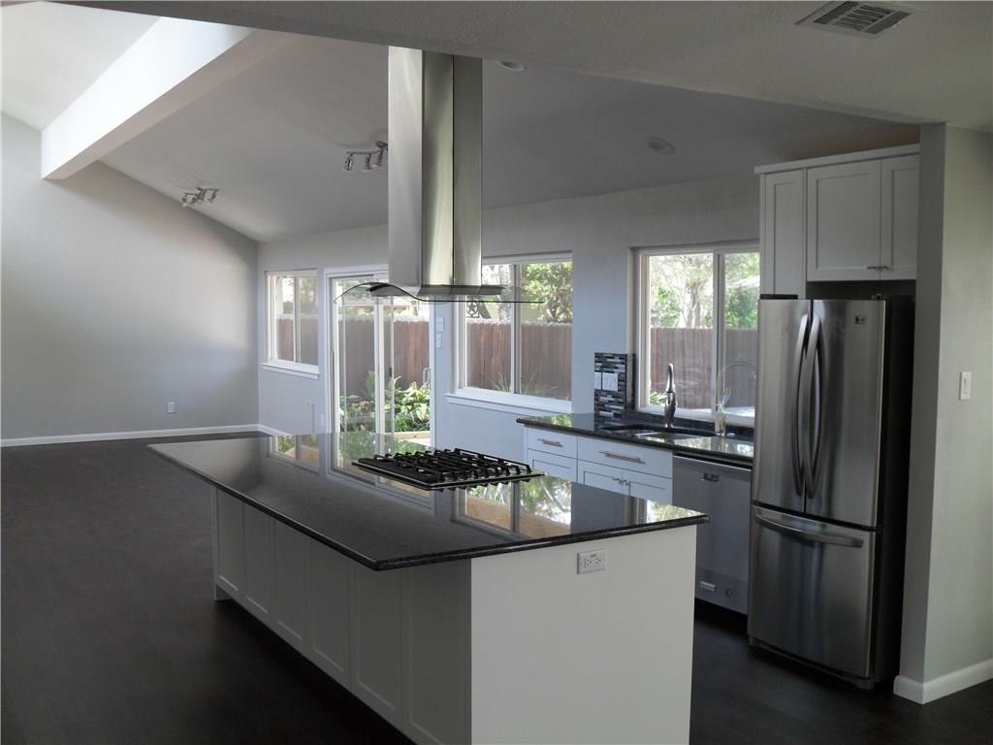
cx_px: 496
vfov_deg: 40.7
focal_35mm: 35
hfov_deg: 52.6
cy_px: 372
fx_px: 1004
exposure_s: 1/60
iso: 100
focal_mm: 6.2
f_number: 2.8
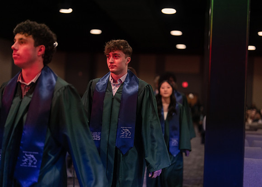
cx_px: 131
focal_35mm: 53
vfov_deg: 26.6
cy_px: 94
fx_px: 395
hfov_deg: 36.7
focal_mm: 50
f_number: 1.2
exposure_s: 1/500
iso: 1250
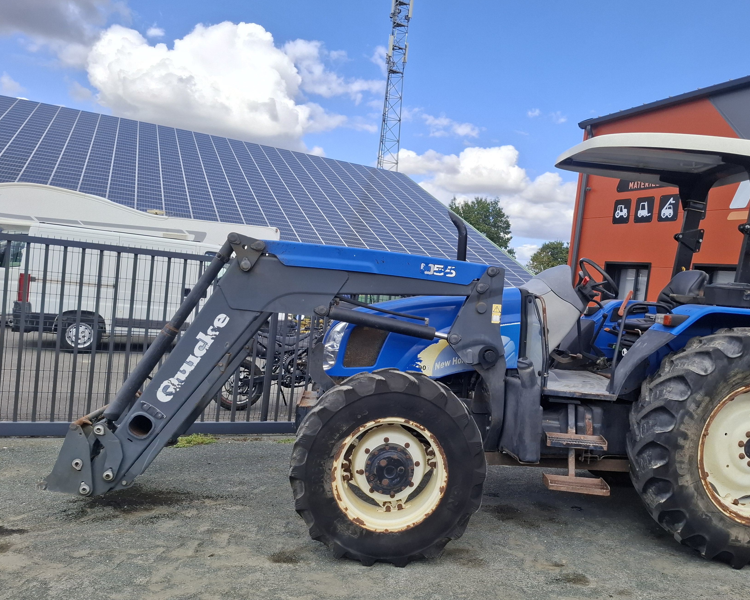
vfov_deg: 51.5
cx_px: 457
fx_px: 622
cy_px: 318
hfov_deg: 61.6
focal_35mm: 28
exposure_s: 1/1898
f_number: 1.8
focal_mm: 5.54
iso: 50
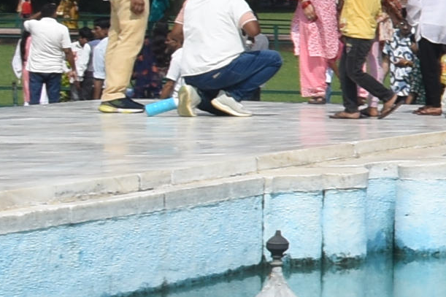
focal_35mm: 243
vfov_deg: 5.6
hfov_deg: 7.2
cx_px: 1472
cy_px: -151
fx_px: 3010
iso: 100
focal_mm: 22
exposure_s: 1/200
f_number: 9
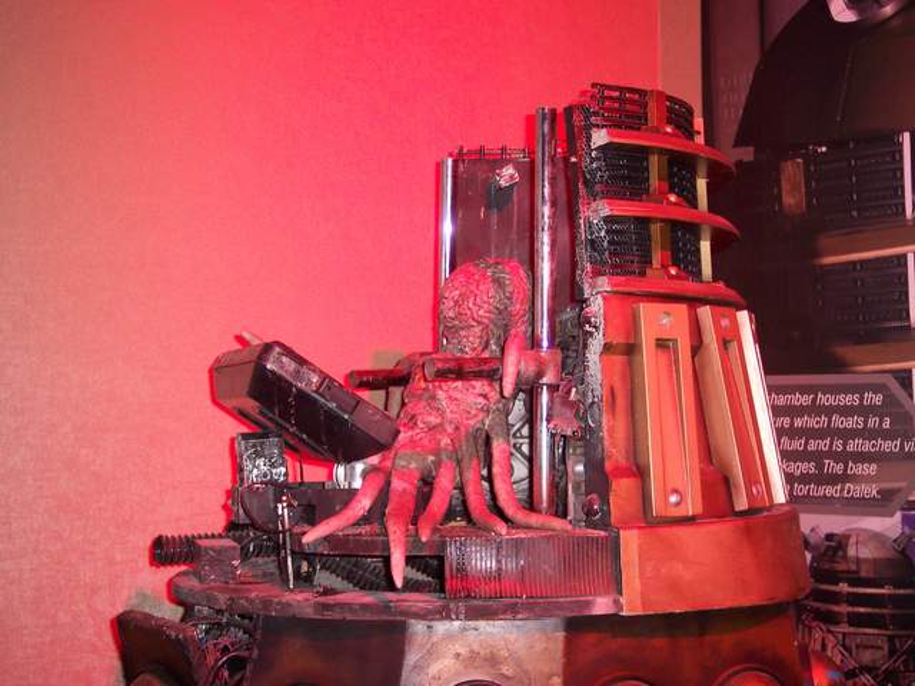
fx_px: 1348
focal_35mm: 51
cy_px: 343
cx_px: 458
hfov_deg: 37.5
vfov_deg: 28.6
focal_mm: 10.7
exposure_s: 1/30
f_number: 3.4
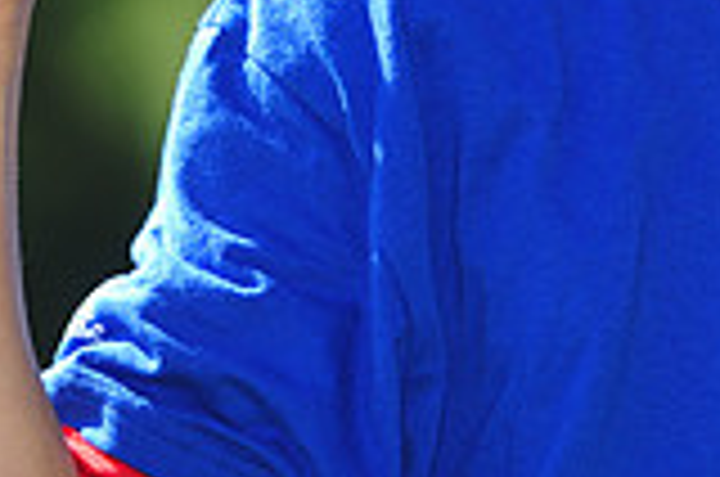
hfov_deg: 3.4
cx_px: 644
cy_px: -234
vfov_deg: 2.3
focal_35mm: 599
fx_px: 11956
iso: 200
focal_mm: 165
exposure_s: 1/500
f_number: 4.5
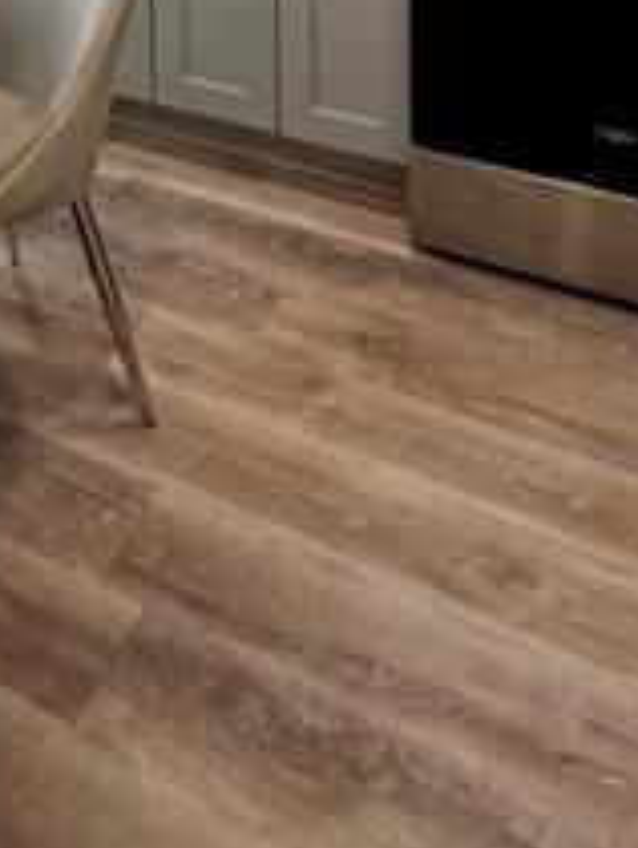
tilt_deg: -1.3
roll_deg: +1.5
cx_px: 133
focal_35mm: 48
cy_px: -380
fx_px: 1177
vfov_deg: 28.3
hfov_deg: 29.7
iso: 250
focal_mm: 2.22
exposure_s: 1/120
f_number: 2.2
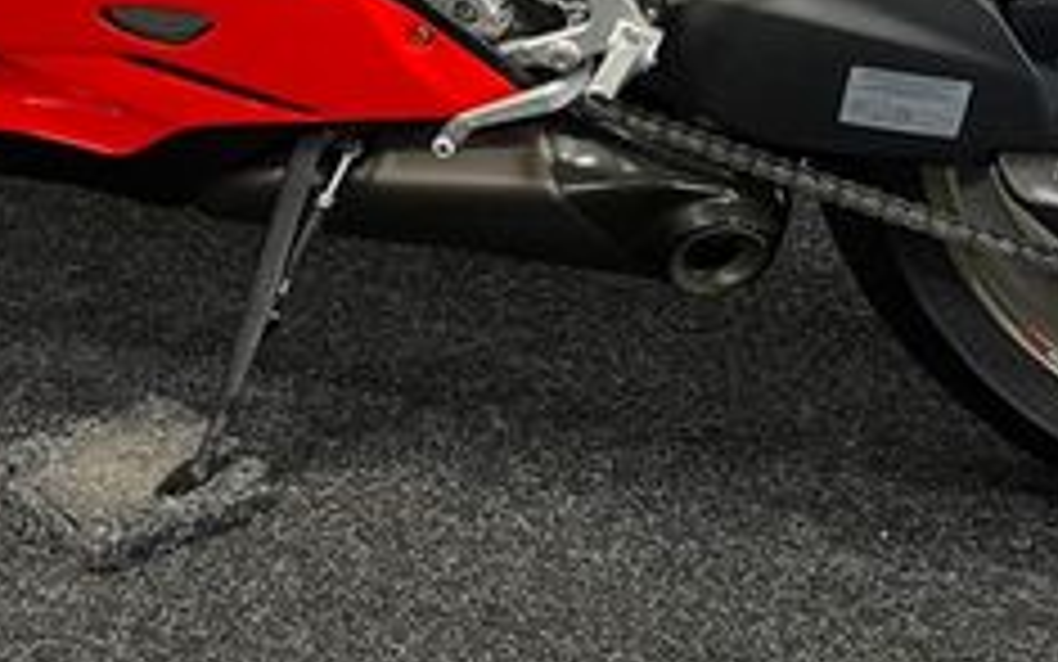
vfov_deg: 16.4
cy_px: -203
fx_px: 2163
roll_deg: -1.3
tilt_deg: -10.6
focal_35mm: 75
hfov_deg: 27.5
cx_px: 509
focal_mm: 5.1
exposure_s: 1/50
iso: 125
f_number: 1.6
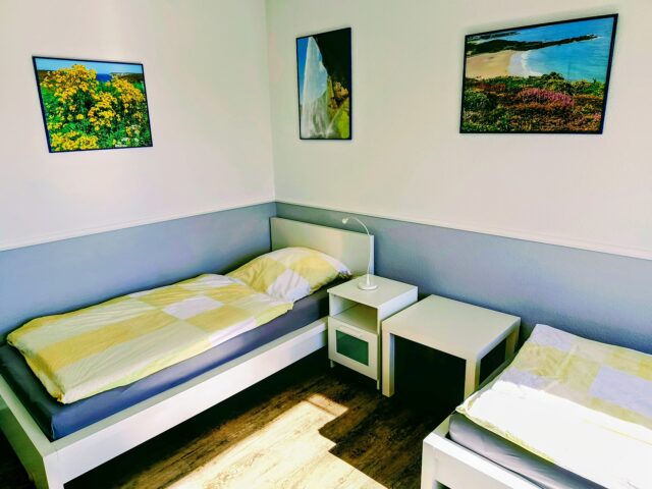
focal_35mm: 24
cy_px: 244
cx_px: 326
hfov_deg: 71.6
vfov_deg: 56.8
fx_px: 452
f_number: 1.7
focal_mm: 5.24
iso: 50
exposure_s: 1/117
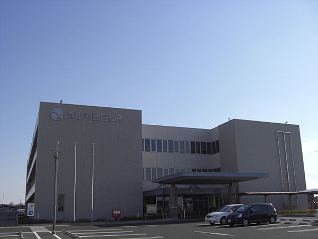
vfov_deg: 37.7
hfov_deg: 49.0
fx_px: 349
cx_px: 159
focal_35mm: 38
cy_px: 120
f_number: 8
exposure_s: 1/250
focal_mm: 6.2
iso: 64
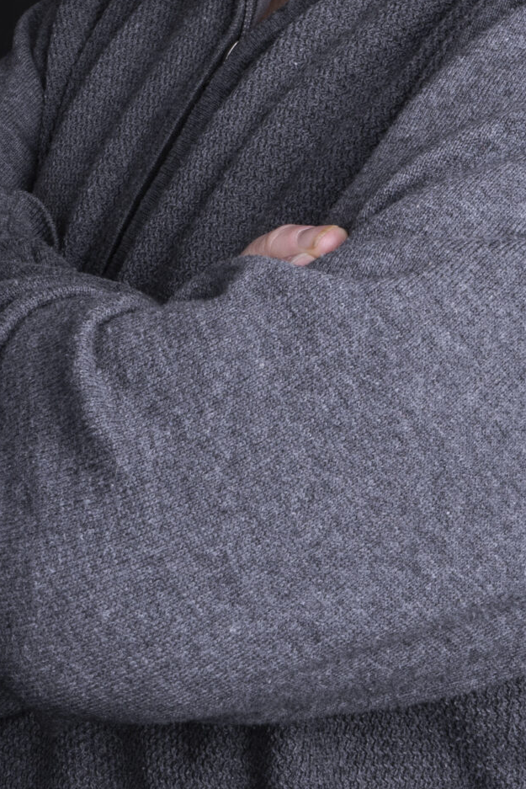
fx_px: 1796
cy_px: -19
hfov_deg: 16.6
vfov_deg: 23.6
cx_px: 336
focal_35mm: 82
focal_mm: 20
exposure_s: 1/60
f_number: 13
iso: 100
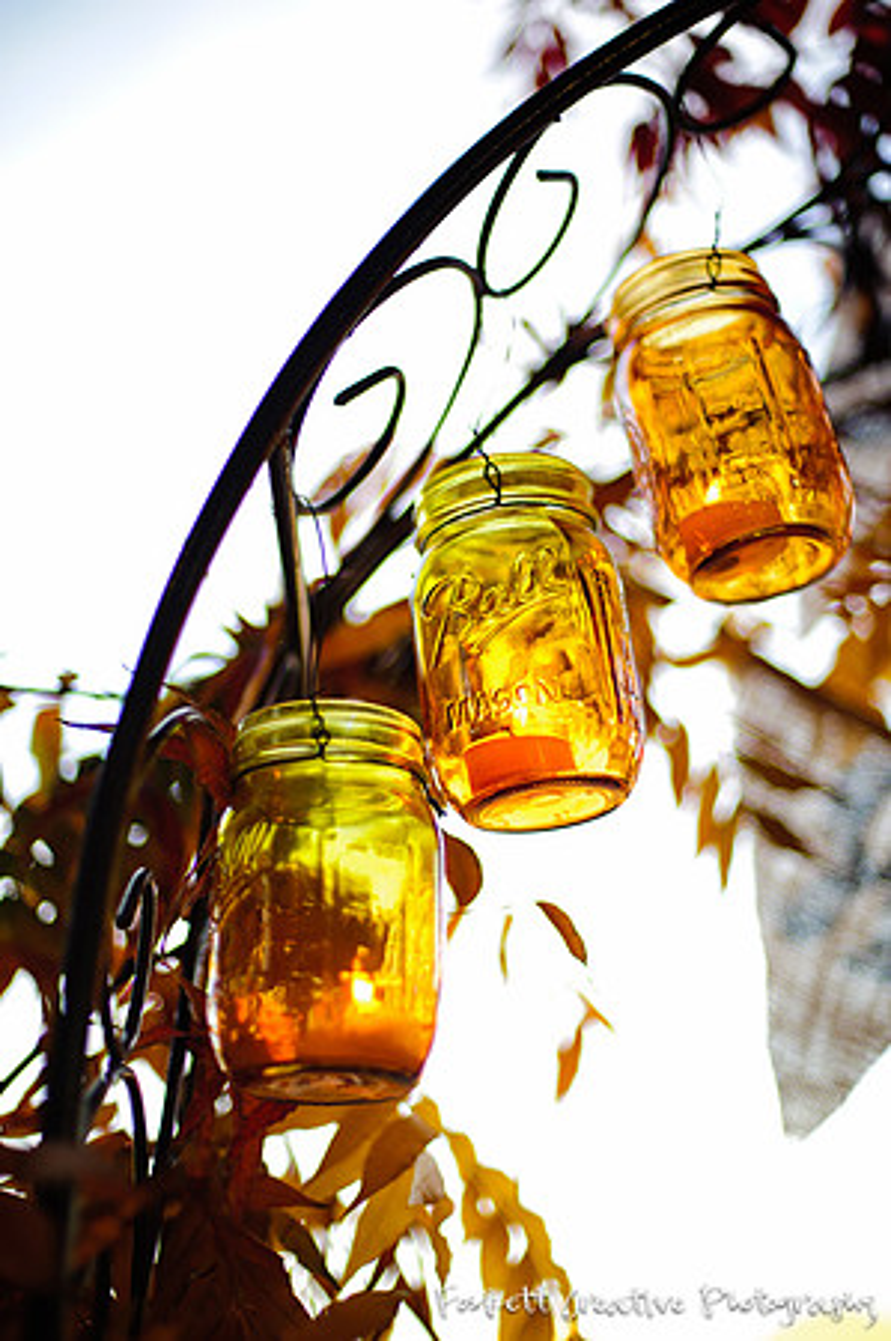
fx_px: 1860
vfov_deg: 39.6
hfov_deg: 26.9
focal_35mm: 50
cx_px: 446
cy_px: 670
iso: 250
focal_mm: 50
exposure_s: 1/640
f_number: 1.4
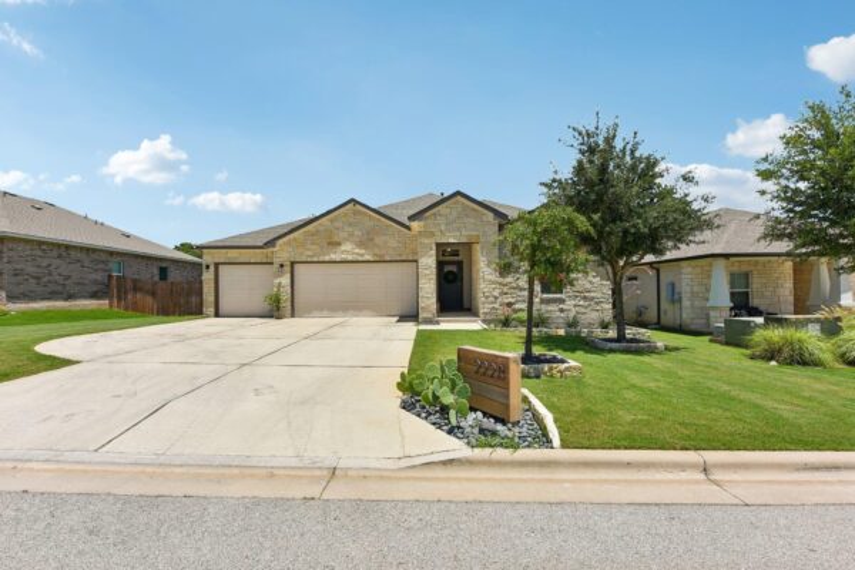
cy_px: 285
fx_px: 380
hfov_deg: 96.7
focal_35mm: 16
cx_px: 428
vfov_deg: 73.7
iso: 100
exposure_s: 1/800
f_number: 8
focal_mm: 16
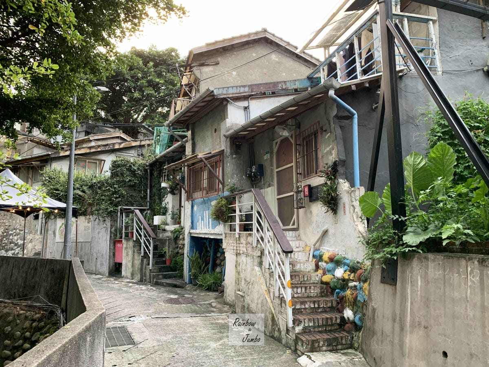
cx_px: 244
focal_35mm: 26
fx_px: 367
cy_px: 184
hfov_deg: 67.3
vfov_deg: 53.1
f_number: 1.8
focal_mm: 4.25
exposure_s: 1/72
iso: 100
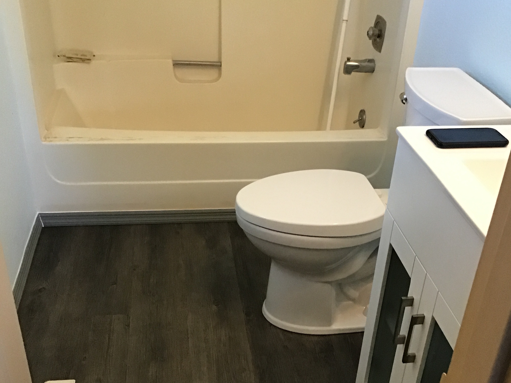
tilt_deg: -33.7
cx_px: 259
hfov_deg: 44.8
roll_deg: -1.7
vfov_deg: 34.1
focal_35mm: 42
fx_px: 620
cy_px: 247
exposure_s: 1/30
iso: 160
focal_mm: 3.3
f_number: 2.4
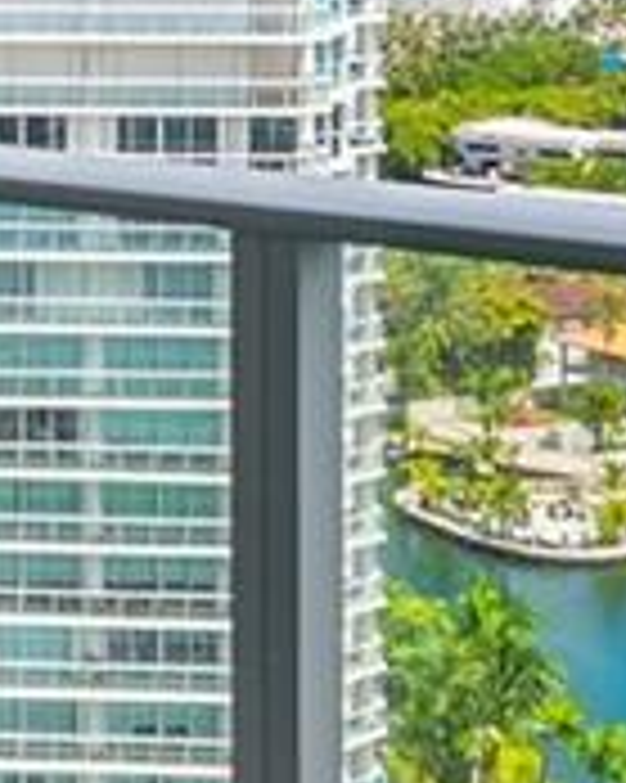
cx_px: -477
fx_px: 2596
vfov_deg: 16.4
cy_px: -189
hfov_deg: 12.6
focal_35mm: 112
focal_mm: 13
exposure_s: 1/200
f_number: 8
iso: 100
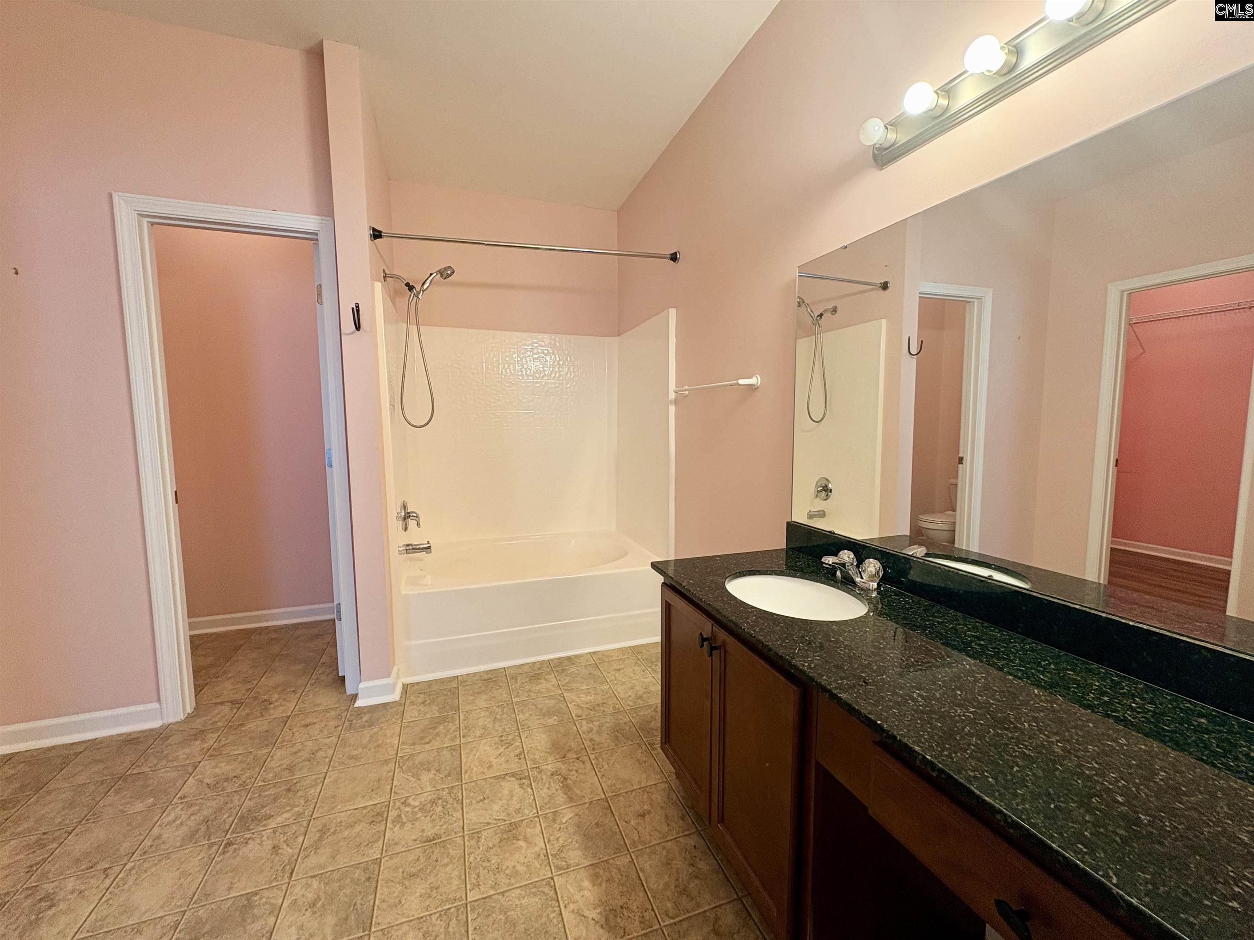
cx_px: 627
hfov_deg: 102.1
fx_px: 507
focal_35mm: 14
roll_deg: +0.1
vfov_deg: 85.7
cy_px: 470
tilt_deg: -4.3
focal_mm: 2.22
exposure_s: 1/60
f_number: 2.2
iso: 125
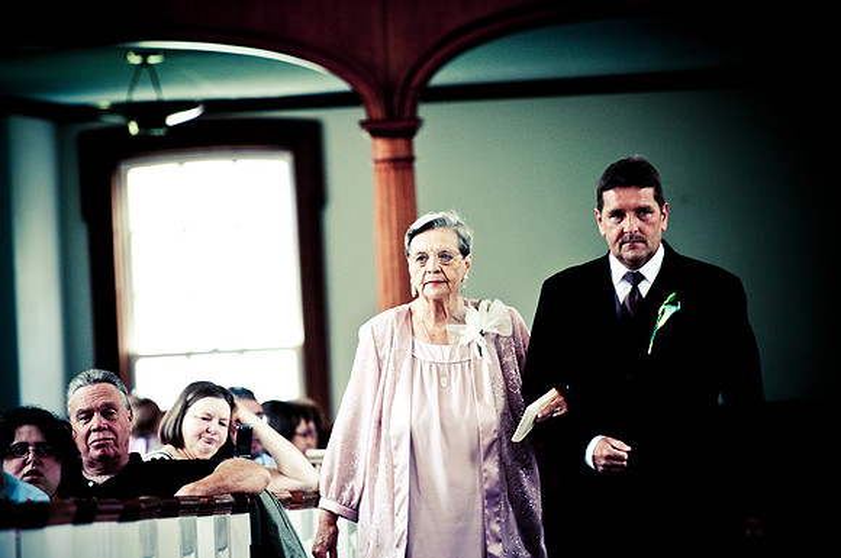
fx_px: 6824
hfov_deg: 7.1
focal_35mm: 292
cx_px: 420
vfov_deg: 4.7
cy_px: 279
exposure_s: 1/60
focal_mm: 195
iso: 200
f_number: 2.8
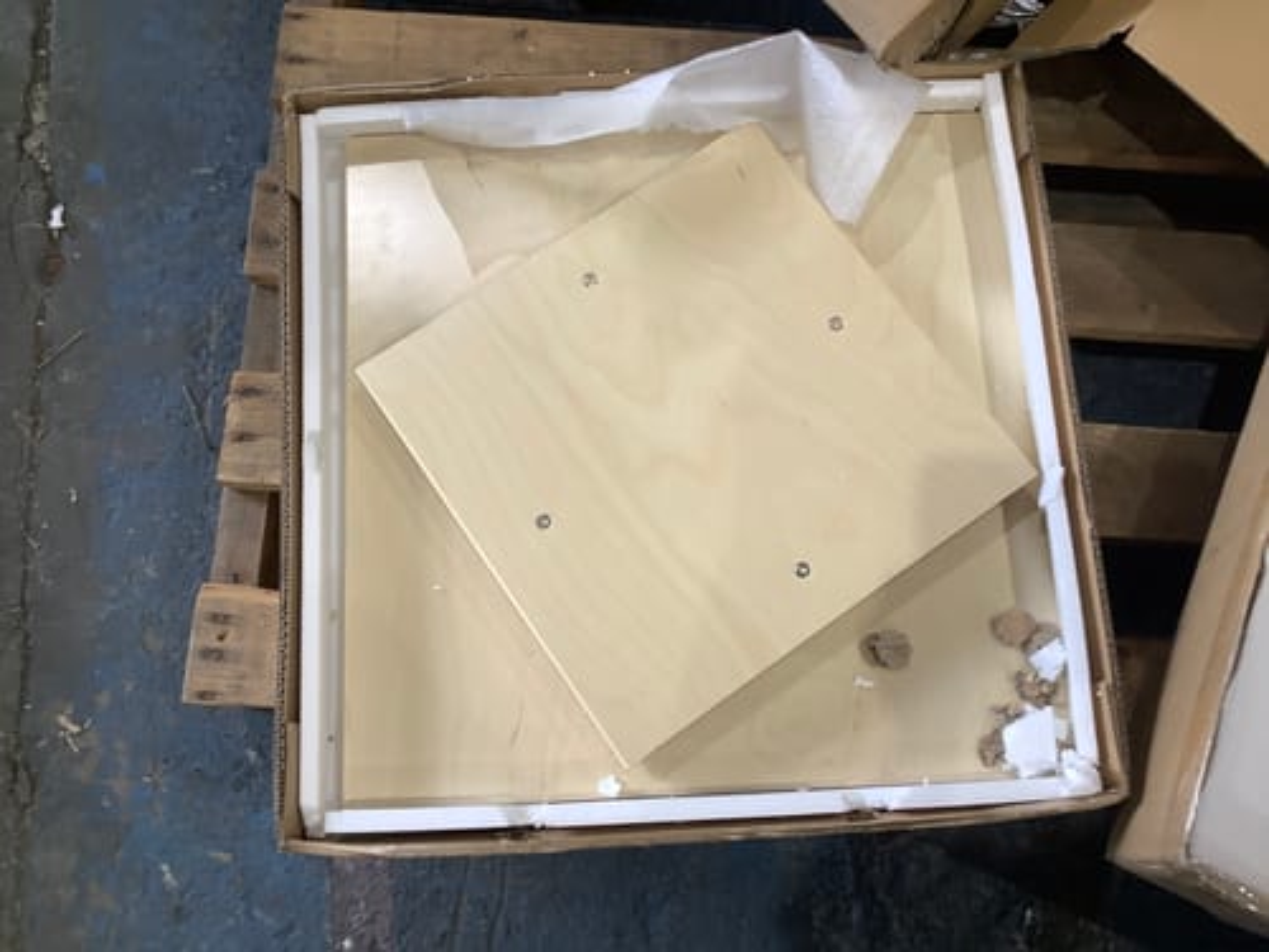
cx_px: 634
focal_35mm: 31
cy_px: 476
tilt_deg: -78.3
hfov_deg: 58.4
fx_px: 1136
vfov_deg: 45.4
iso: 64
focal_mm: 3.3
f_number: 2.4
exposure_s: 1/50
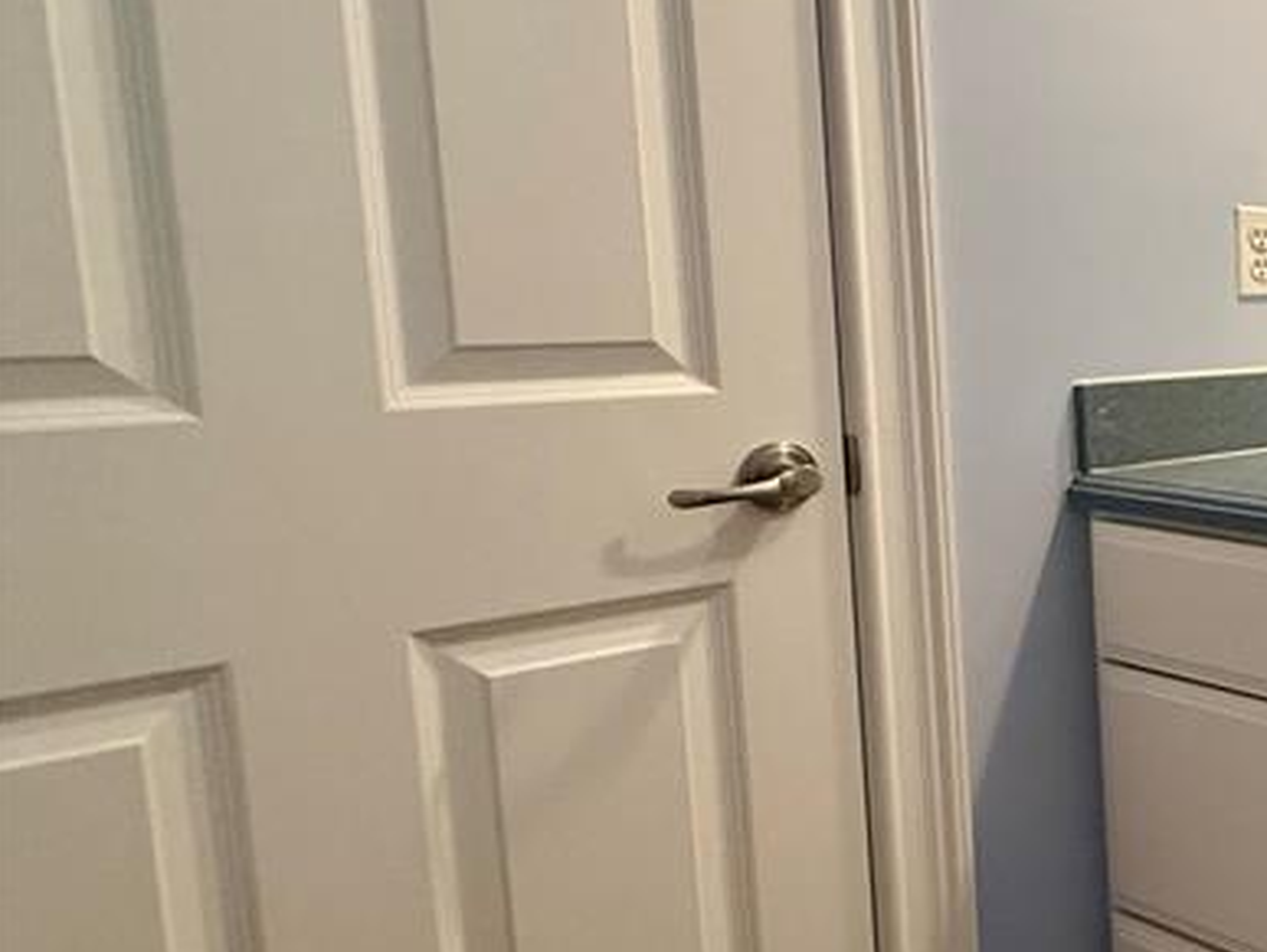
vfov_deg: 38.7
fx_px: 1356
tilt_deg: -6.2
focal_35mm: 37
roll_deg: -0.3
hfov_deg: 34.4
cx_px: 1670
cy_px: 438
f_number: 2.2
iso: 320
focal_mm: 2.22
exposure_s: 1/60
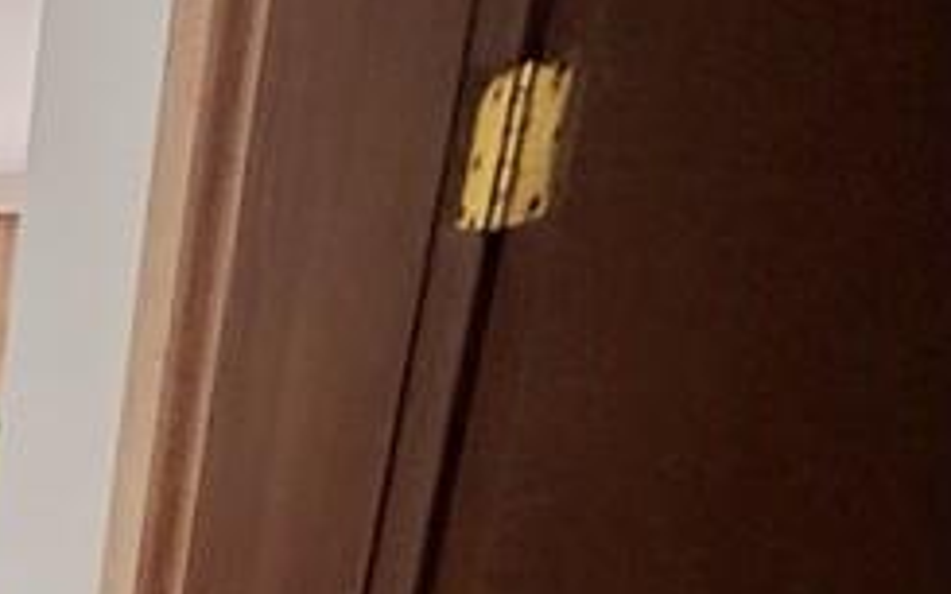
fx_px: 1607
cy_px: 1262
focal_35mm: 62
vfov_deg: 15.6
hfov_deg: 24.4
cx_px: -532
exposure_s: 1/67
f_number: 2.2
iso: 320
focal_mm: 2.22
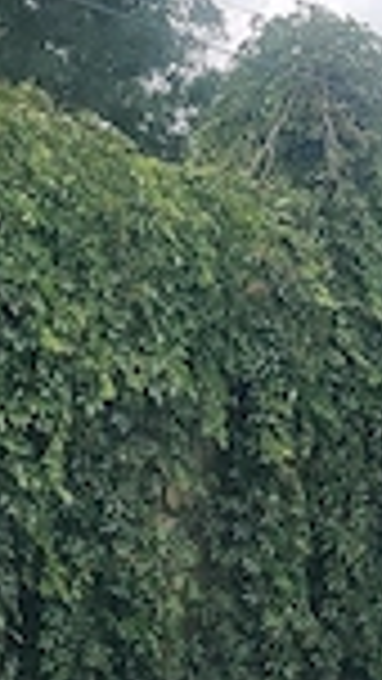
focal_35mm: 78
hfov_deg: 15.5
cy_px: 842
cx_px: 211
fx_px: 1404
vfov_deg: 24.3
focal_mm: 4.75
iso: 125
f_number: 1.65
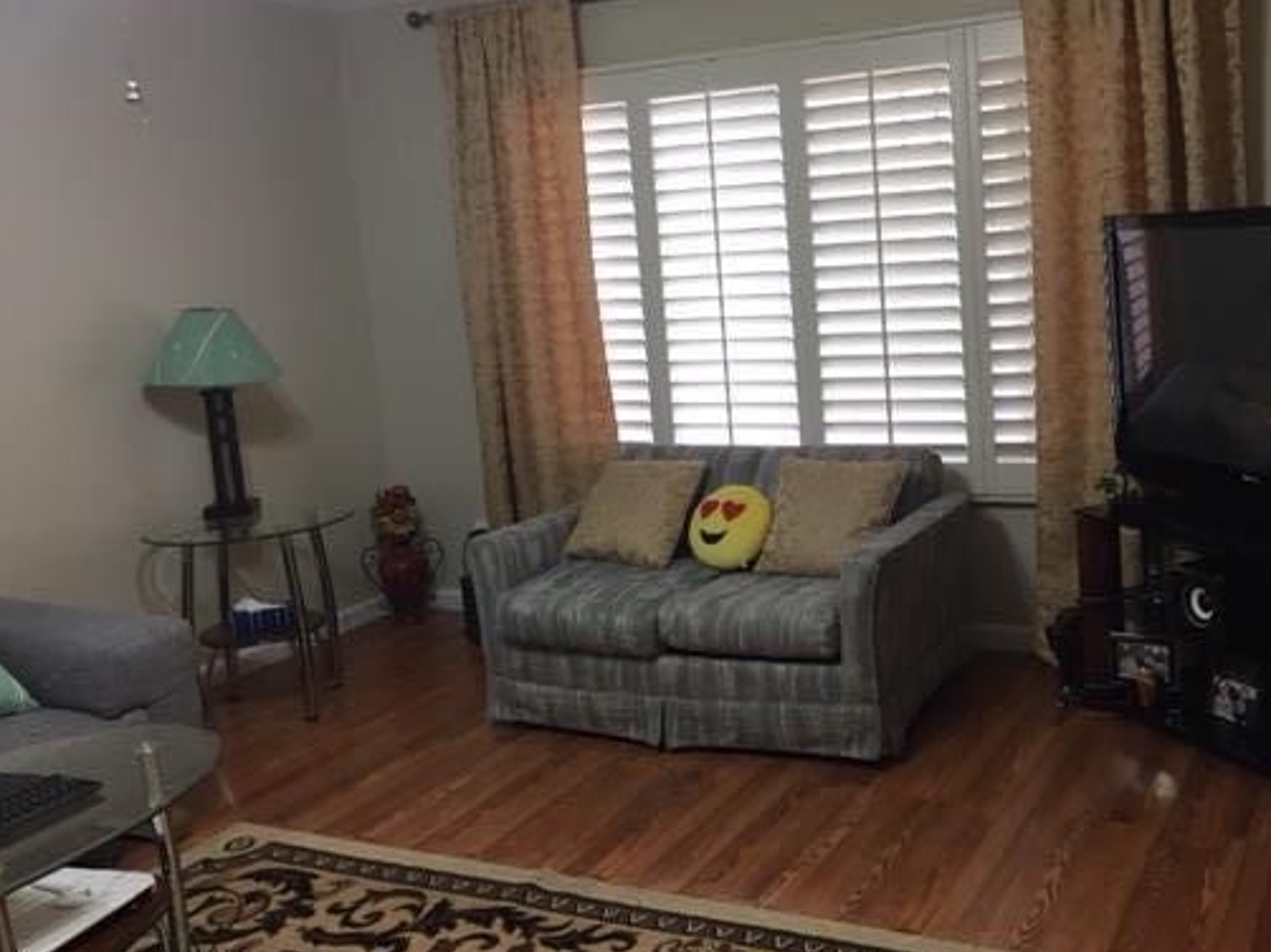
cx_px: 780
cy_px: 423
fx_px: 1358
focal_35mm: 37
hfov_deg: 49.8
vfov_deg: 38.6
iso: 80
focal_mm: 4.15
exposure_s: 1/30
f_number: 2.2
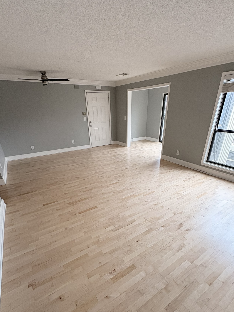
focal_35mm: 17
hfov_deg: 74.7
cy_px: 181
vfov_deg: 90.3
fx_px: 153
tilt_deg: -25.8
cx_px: 118
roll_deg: +0.9
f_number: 2.2
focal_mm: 2.22
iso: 200
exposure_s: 1/99
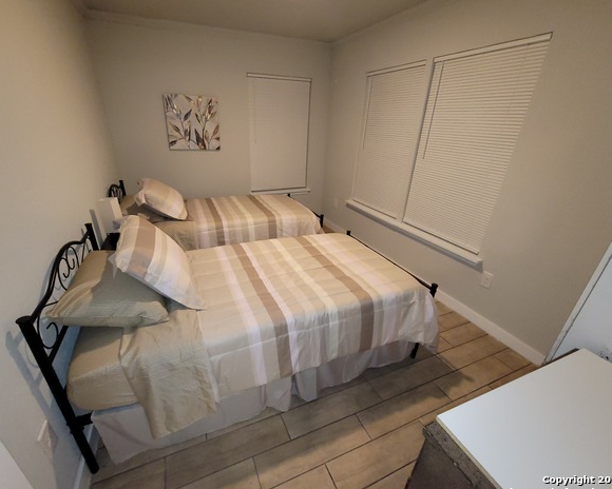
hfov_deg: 100.6
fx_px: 254
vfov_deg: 88.0
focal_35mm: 14
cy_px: 246
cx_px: 289
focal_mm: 2.2
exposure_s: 1/40
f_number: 2.2
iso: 400
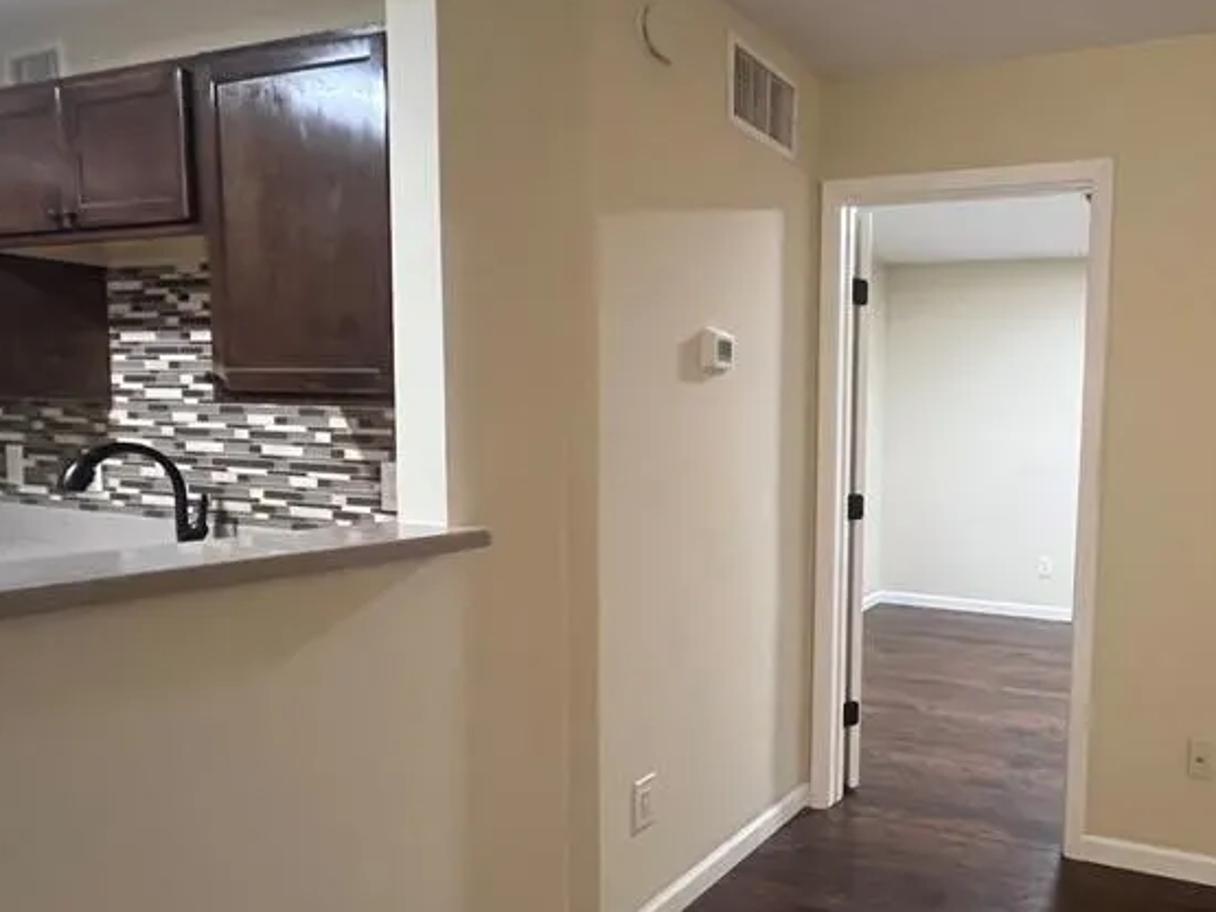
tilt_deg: -5.6
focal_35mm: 24
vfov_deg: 56.6
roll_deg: -1.2
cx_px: 914
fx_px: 843
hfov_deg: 67.0
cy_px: 511
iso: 640
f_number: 1.8
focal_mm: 1.57
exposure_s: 1/60
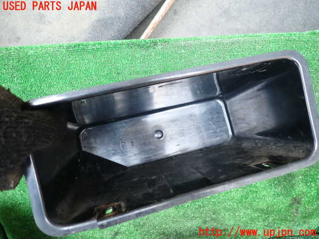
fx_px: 230
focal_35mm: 25
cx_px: 160
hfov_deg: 69.4
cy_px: 120
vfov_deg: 54.9
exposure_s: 1/60
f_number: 2
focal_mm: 4.5
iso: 160
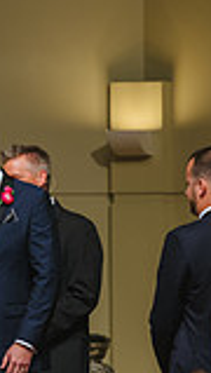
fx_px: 5128
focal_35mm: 518
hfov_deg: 2.4
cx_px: -89
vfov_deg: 4.2
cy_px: 265
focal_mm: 175
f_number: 2.8
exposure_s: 1/160
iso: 1600
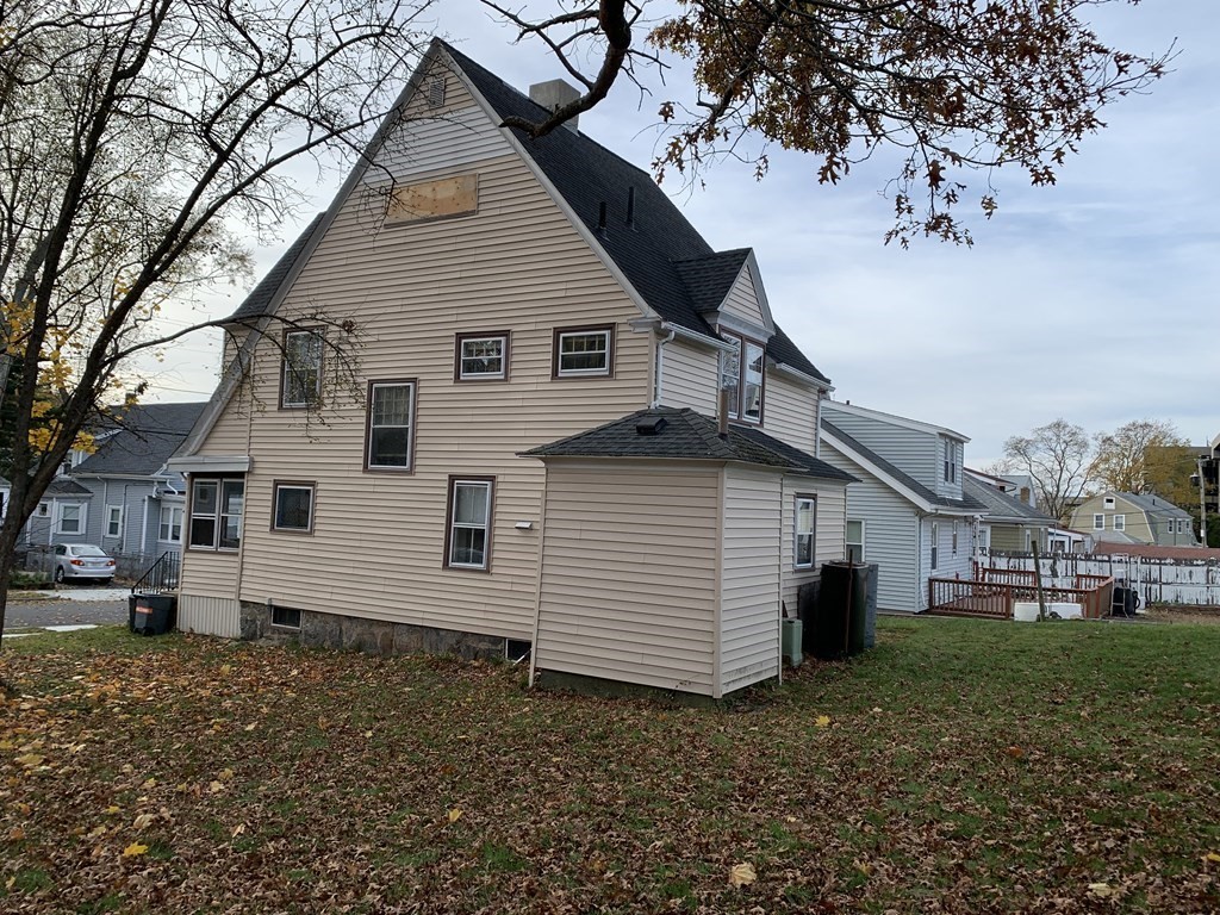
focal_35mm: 26
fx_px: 916
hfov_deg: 67.3
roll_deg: -2.3
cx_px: 610
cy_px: 458
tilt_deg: +2.4
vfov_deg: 53.1
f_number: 1.8
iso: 25
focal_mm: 4.25
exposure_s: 1/1111
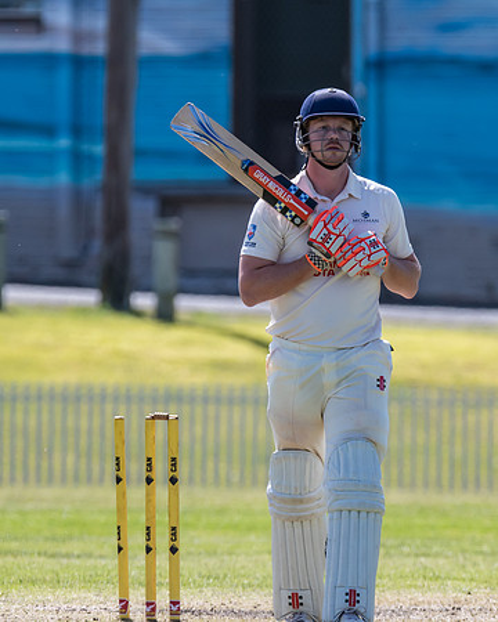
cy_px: 302
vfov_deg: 2.0
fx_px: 18036
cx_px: 267
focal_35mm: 979
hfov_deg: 1.6
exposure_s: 1/1600
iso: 500
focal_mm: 450
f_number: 7.1
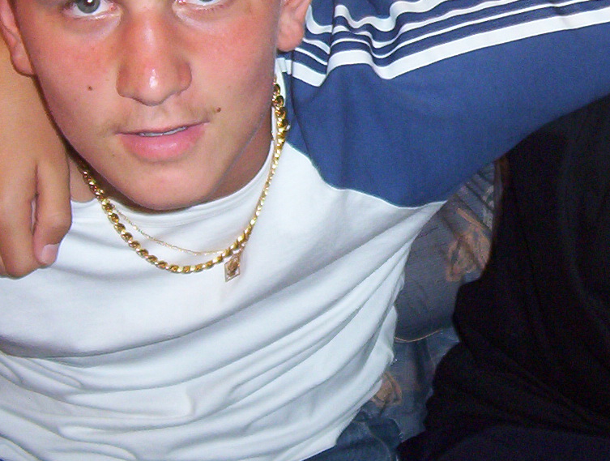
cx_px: 473
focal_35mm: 78
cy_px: 66
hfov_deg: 24.6
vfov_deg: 18.7
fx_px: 1378
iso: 140
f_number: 2.76
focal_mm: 5.54
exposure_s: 1/30
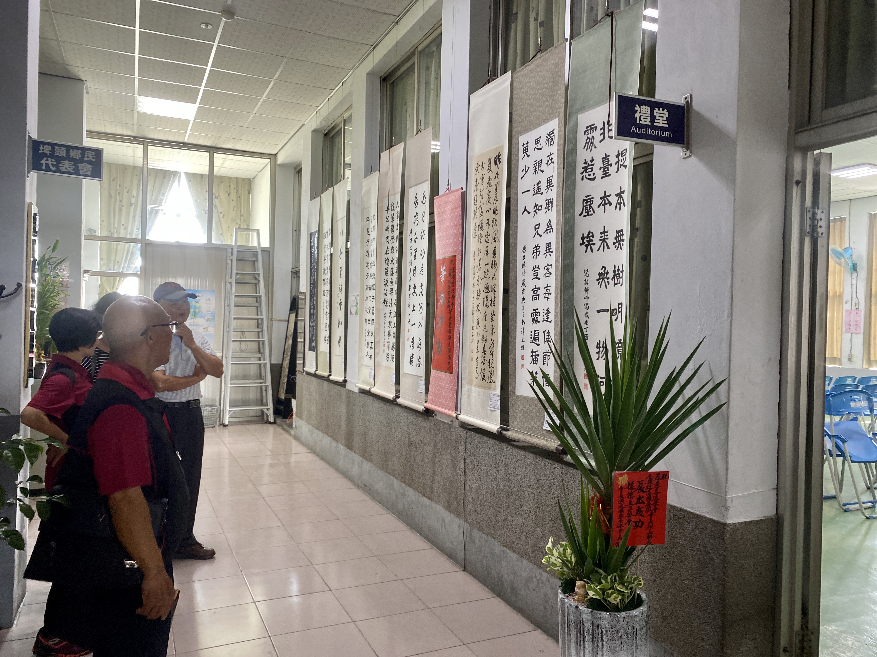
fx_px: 659
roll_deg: -2.5
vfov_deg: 53.1
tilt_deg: +1.9
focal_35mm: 26
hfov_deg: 67.3
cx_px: 438
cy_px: 328
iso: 200
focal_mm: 4.25
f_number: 1.8
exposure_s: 1/60
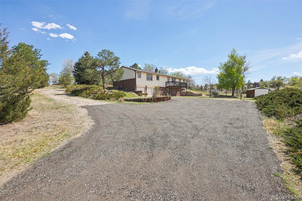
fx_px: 126
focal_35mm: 15
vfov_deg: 77.3
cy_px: 100
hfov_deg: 100.4
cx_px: 151
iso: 100
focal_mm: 10
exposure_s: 1/250
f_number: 8
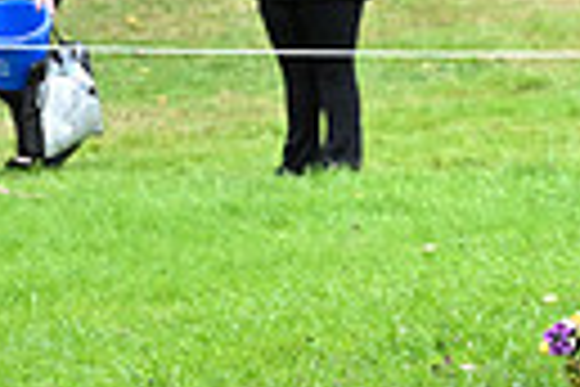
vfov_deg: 3.9
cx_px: 1097
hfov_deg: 5.8
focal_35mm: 347
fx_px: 5590
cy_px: -407
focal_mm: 77
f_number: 5
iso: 2200
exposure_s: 1/1250
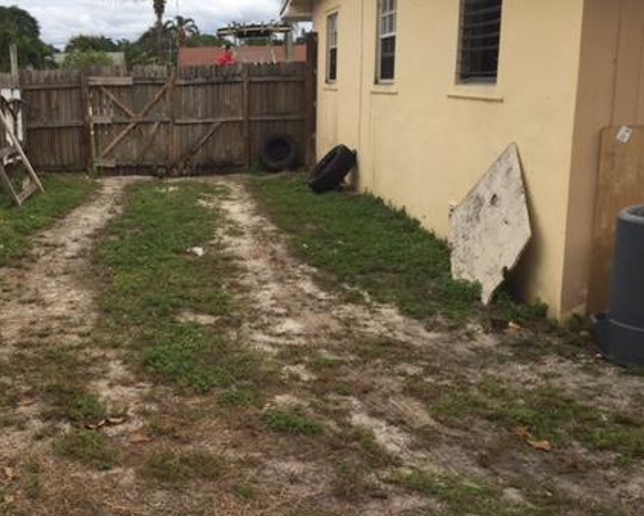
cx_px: 191
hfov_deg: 42.0
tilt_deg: -13.3
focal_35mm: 43
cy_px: 266
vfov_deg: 34.9
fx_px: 820
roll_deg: +0.2
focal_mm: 4.15
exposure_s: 1/628
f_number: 2.2
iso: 32
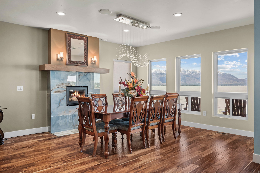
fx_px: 173
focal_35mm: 24
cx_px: 130
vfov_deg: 53.2
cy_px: 86
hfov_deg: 73.7
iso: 500
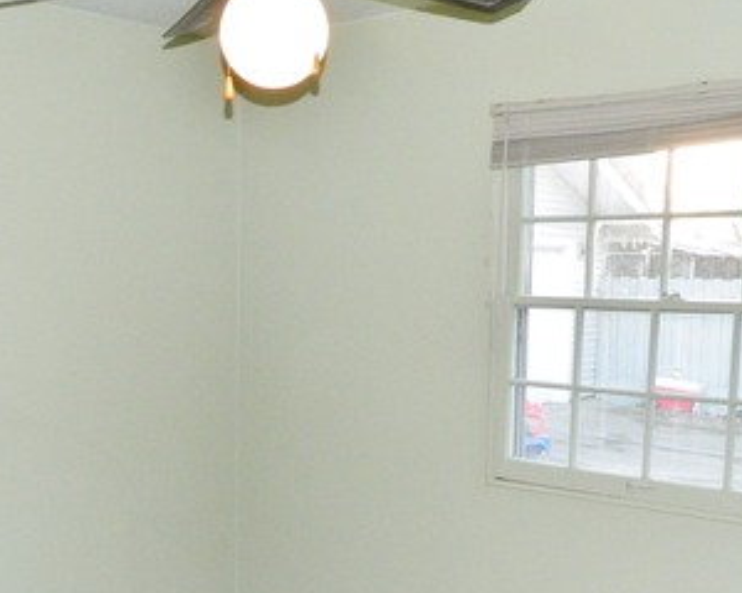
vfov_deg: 28.8
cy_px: 423
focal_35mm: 52
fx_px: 1142
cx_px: 255
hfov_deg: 35.7
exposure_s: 1/30
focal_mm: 4.5
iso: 400
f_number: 3.1
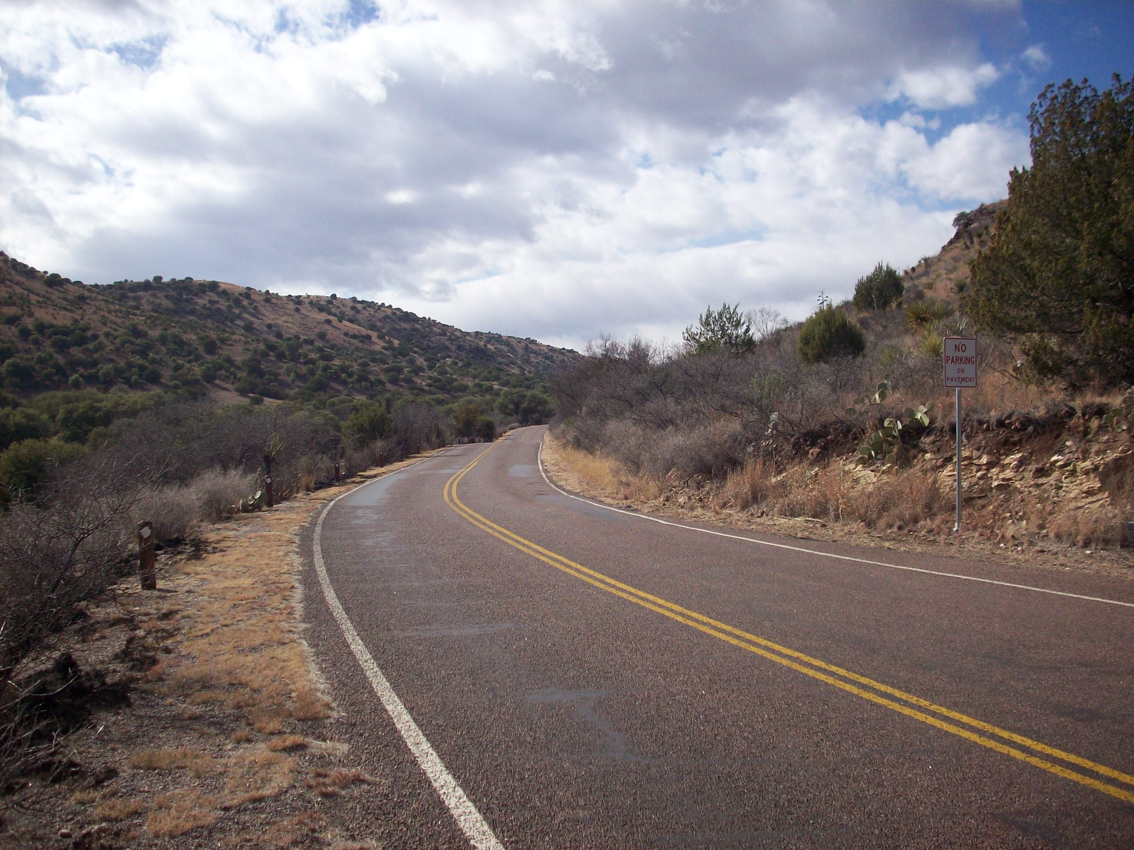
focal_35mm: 37
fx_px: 1212
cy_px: 425
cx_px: 567
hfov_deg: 50.1
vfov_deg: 38.7
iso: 80
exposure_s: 1/529
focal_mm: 6.2
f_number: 5.6
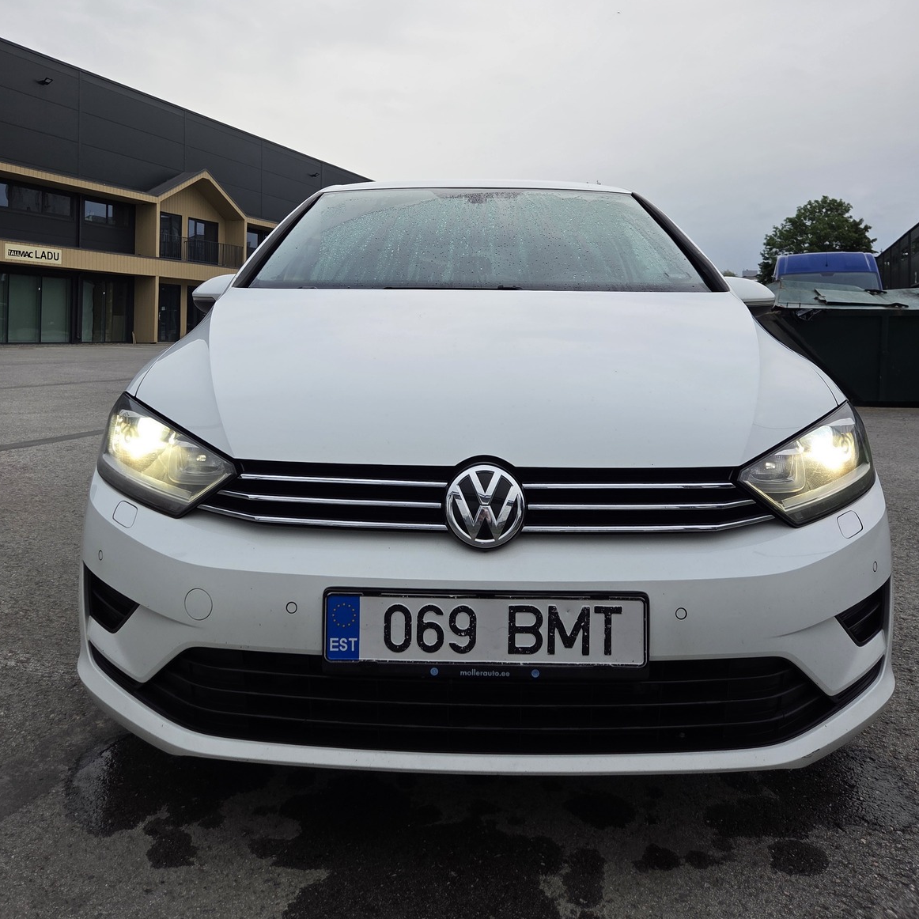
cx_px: 453
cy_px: 318
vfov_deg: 56.3
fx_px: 841
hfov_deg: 57.3
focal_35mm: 28
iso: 80
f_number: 1.8
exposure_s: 1/679
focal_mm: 5.4
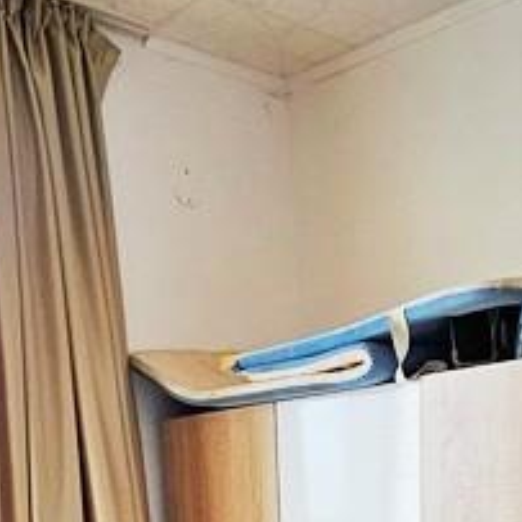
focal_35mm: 58
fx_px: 990
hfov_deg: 29.5
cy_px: 833
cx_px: 293
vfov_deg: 22.6
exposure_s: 1/50
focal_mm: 1.7
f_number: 2.2
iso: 32
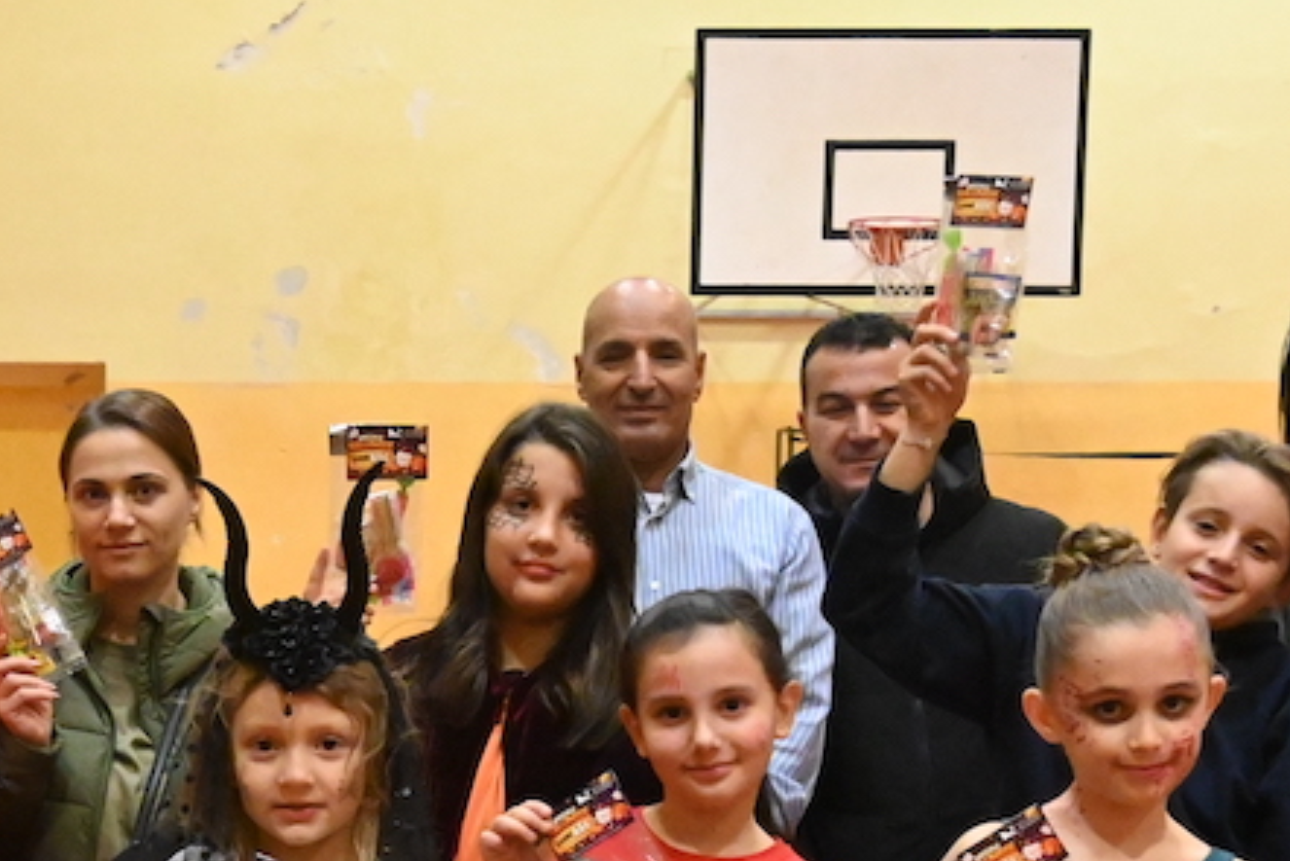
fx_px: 3758
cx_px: 257
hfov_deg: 19.3
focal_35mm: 105
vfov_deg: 12.6
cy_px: 1191
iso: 6400
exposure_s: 1/80
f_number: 4.5
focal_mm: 18.5
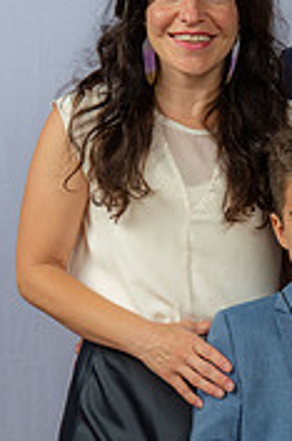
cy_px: 237
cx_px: 323
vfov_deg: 14.7
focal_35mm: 140
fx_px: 1713
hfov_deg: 9.6
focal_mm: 55
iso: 250
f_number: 6.3
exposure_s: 1/200
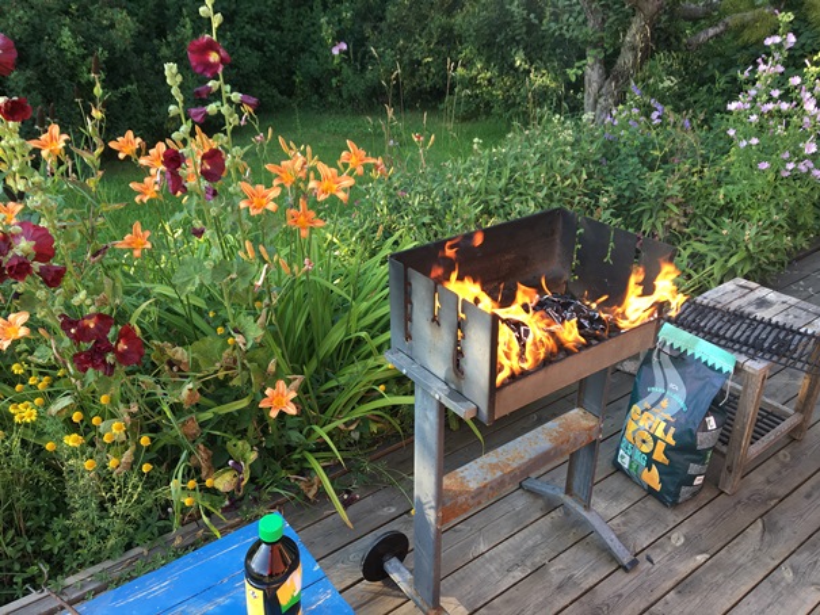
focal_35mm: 29
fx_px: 687
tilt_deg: -27.7
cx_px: 410
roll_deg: -1.9
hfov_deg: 61.6
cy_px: 308
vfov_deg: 48.2
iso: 25
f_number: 2.2
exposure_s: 1/100
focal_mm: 4.15
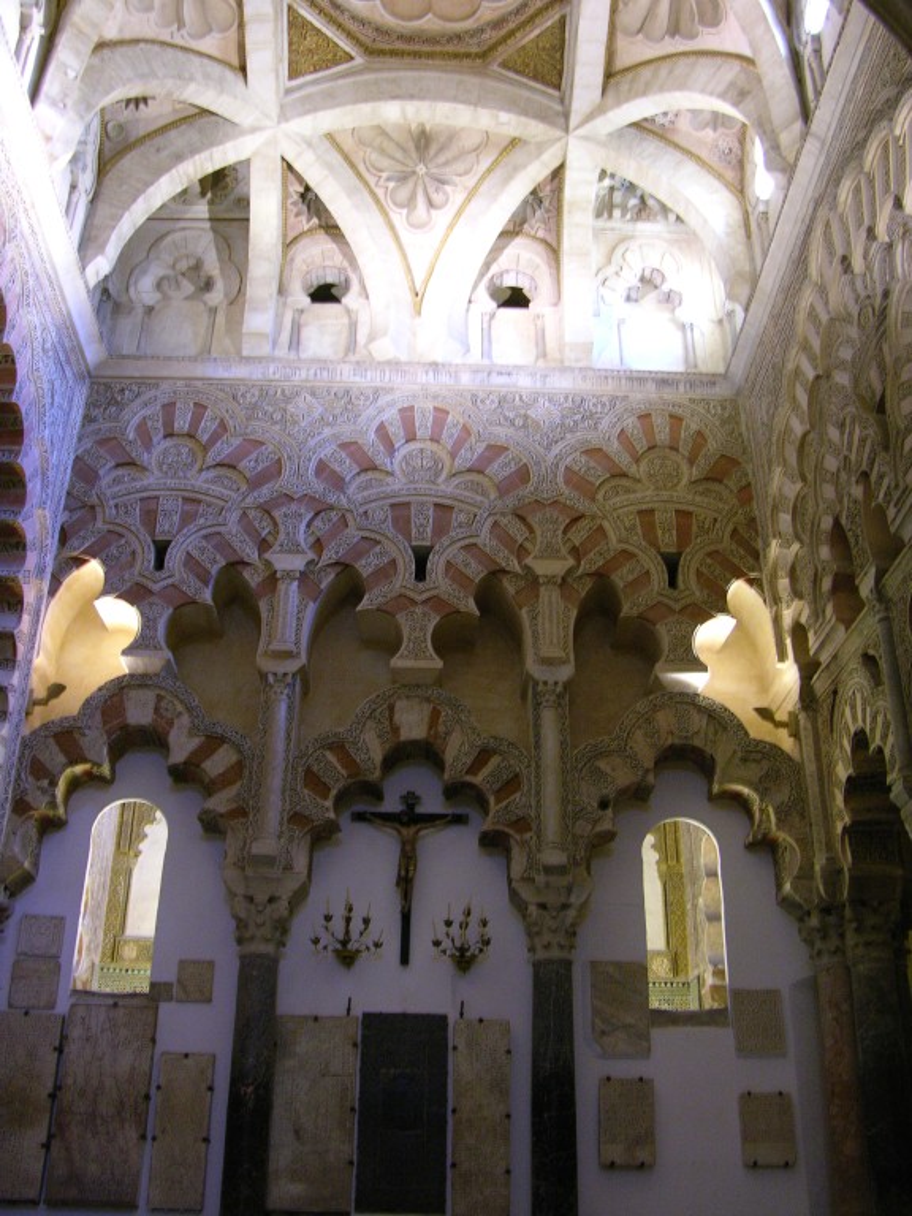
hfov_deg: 40.7
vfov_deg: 52.6
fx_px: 1229
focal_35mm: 35
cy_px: 608
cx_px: 456
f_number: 2.8
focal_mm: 9
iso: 200
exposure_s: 1/3.2
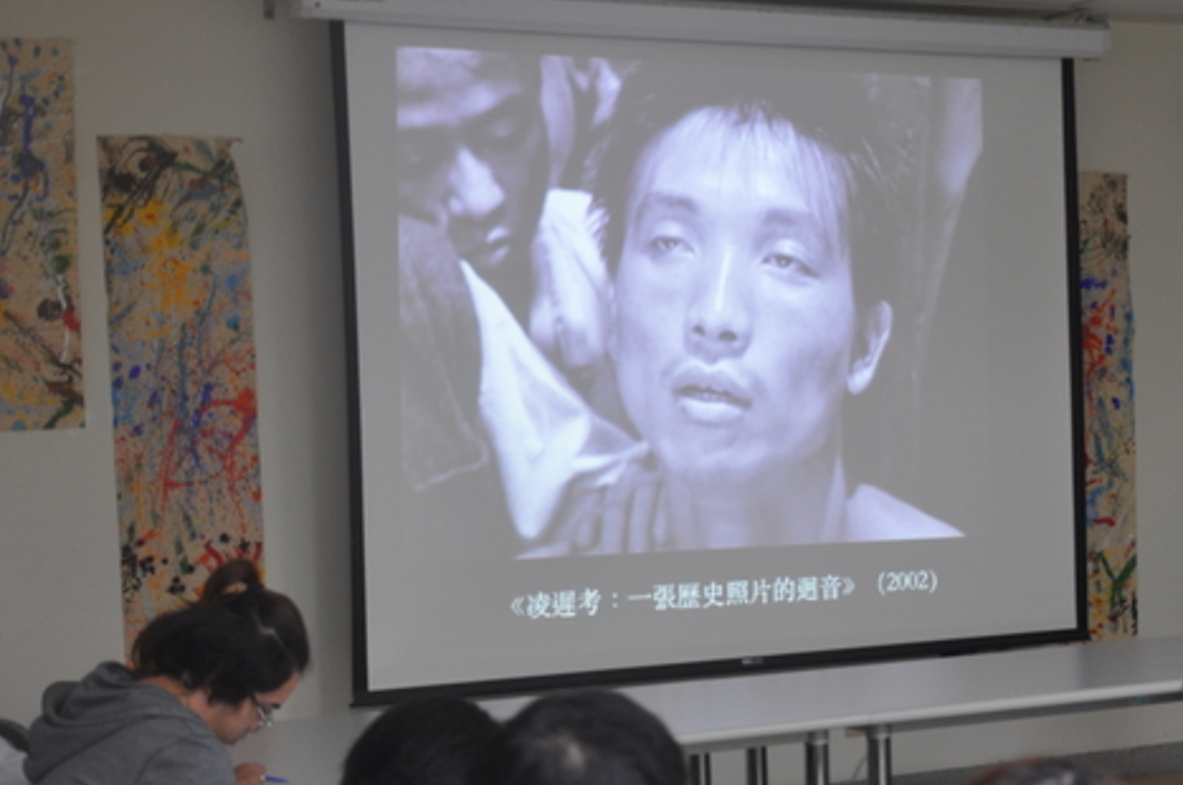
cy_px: 447
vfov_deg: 18.9
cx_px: 800
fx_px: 2363
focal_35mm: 72
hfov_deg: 27.9
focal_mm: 32
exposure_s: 1/20
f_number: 4.2
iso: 400
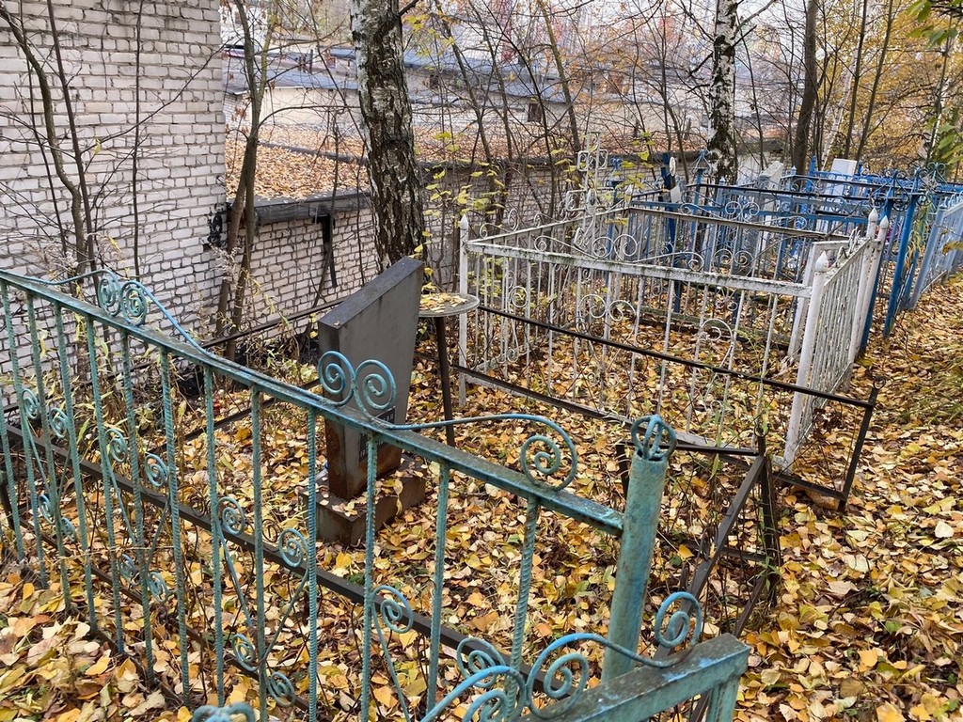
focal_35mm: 26
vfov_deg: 53.1
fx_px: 723
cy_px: 361
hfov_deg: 67.3
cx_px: 482
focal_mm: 4.25
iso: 50
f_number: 1.8
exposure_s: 1/122
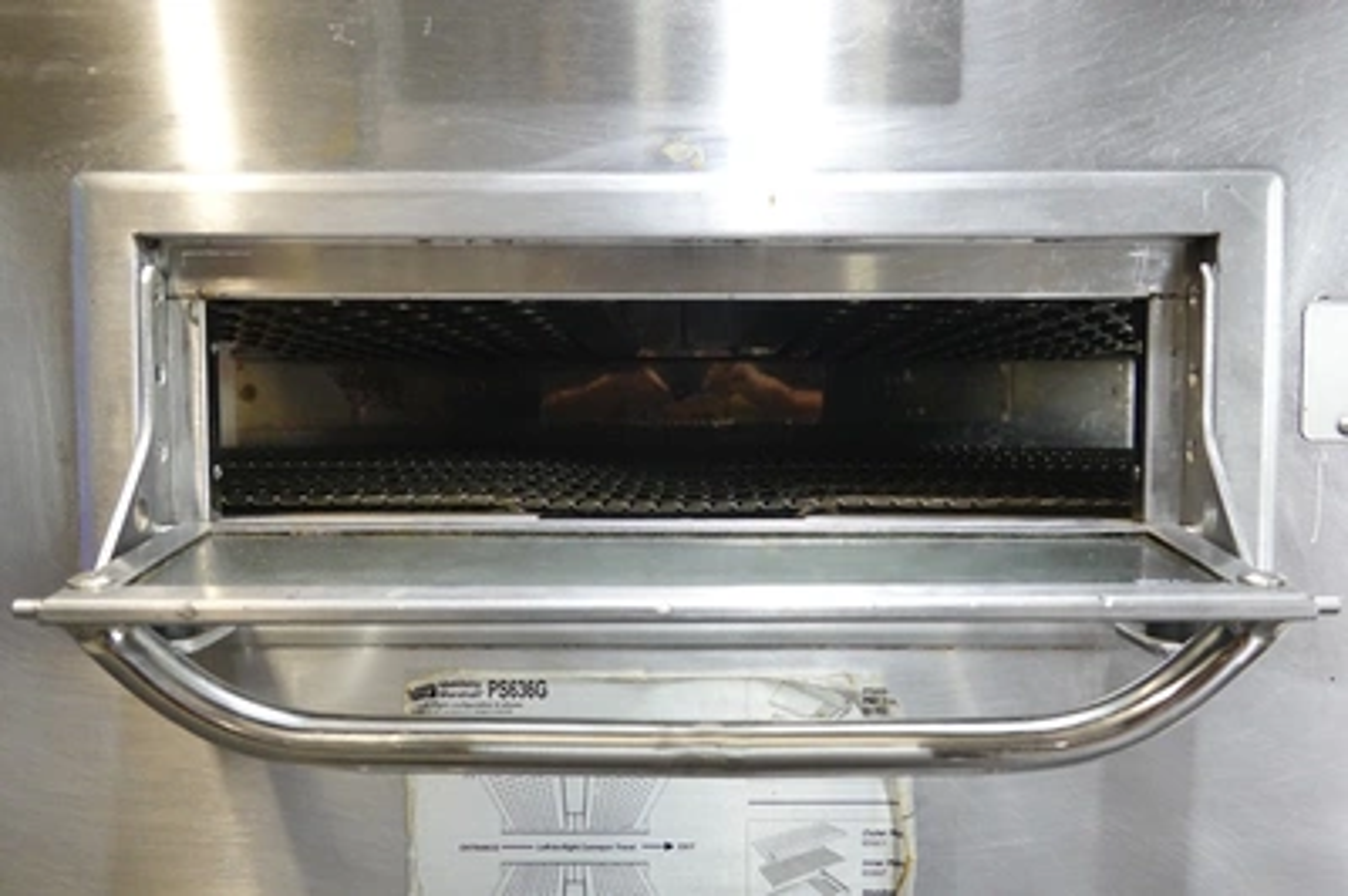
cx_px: 674
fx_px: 1309
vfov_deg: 37.8
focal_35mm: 35
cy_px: 448
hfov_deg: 54.5
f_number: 3.5
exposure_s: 1/40
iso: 1000
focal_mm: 13.03
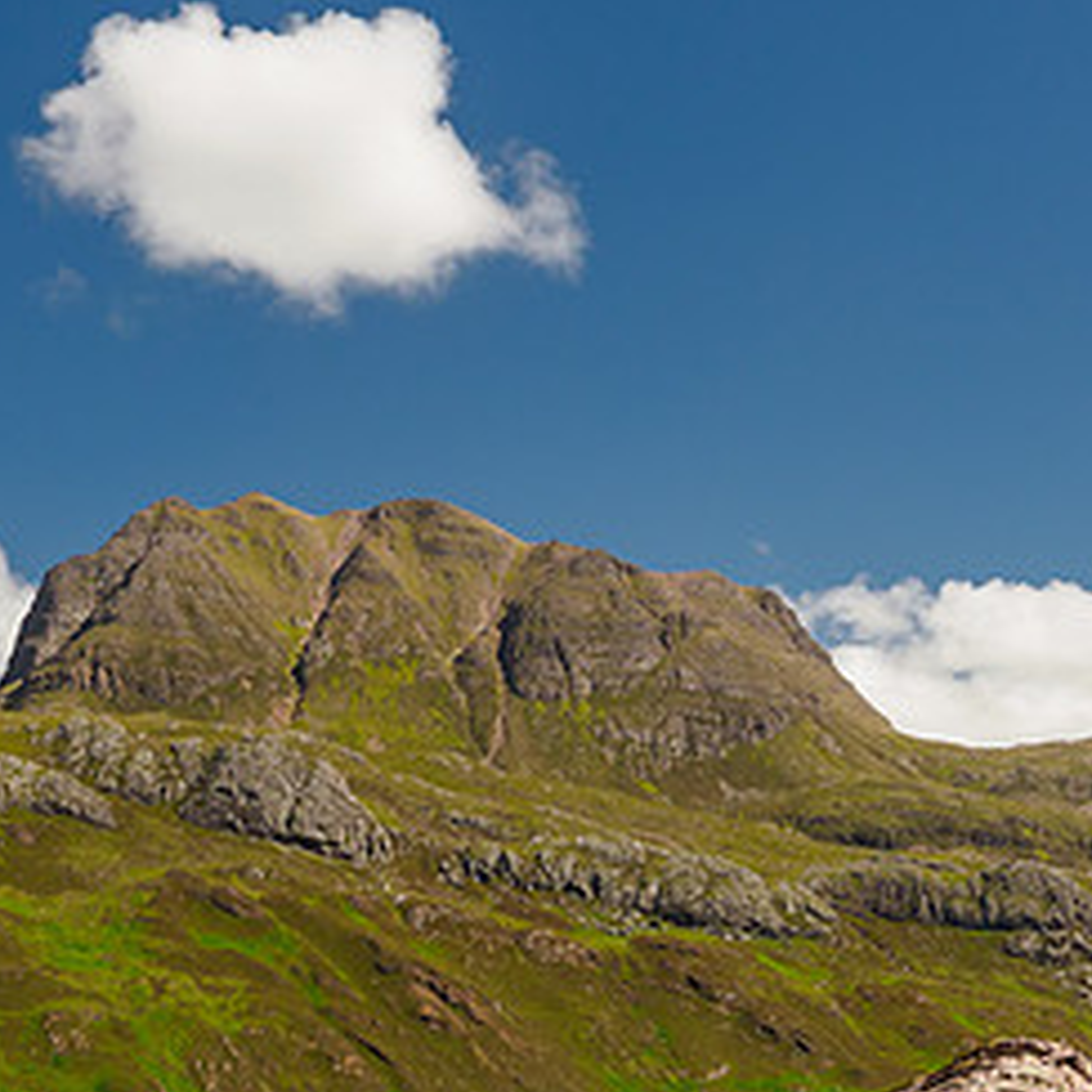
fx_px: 2962
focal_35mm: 83
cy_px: 969
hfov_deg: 19.9
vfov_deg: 20.5
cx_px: 1231
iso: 200
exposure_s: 1/160
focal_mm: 17
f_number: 7.1
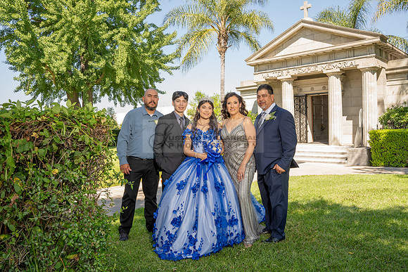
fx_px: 324
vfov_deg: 45.6
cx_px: 204
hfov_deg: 64.4
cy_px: 136
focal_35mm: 29
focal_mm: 28.6
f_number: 6.3
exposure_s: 1/125
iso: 80
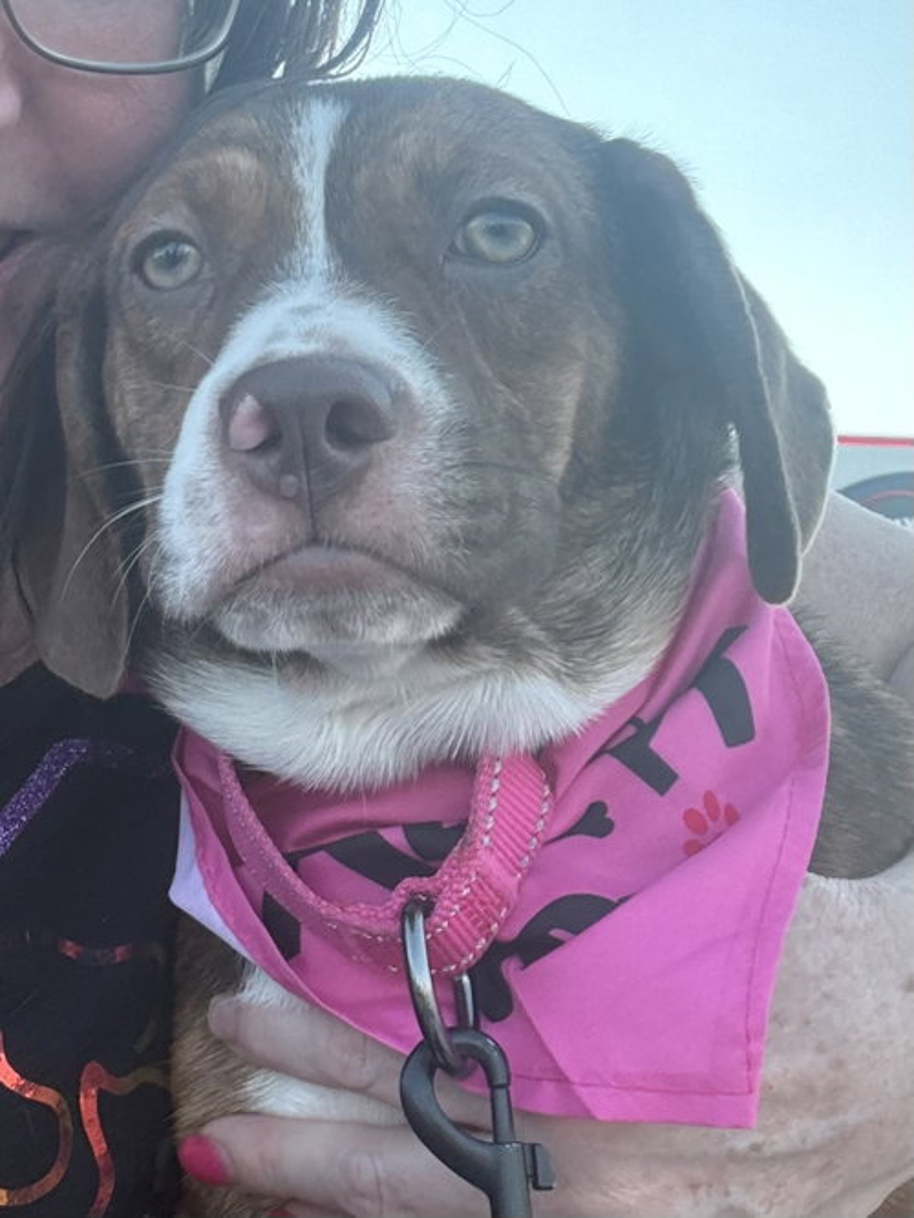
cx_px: 457
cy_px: 609
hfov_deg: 46.8
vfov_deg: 59.9
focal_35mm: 30
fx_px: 1055
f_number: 1.9
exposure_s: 1/244
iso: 40
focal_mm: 2.69
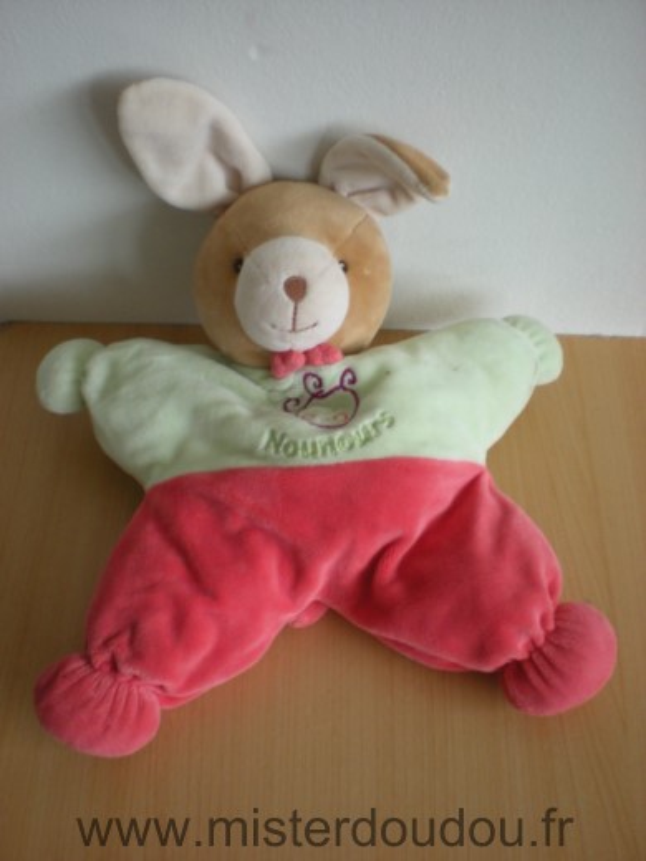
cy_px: 430
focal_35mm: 38
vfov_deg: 49.0
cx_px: 323
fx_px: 946
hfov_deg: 37.7
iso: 200
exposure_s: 1/13.4
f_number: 3.1
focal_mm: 6.3
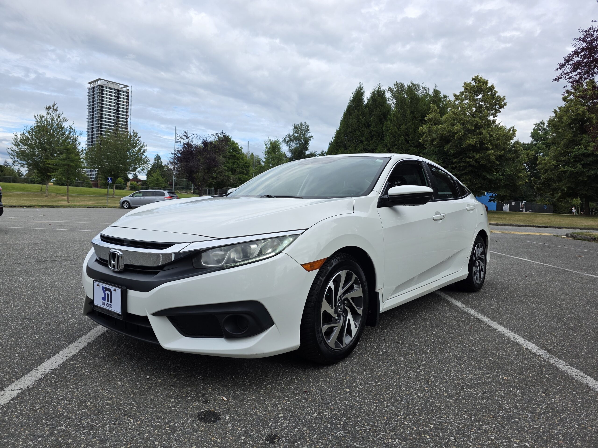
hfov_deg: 73.9
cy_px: 224
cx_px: 299
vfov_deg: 58.9
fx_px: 397
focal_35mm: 23
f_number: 1.7
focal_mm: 6.3
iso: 80
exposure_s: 1/3050
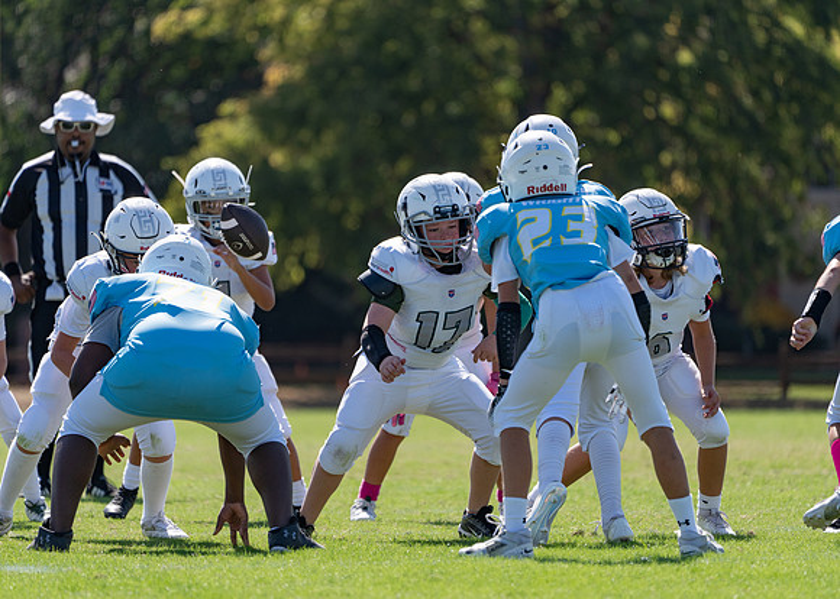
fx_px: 9997
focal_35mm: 419
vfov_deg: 3.4
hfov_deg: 4.8
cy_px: 300
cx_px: 420
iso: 200
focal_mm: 400
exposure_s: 1/1000
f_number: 5.6
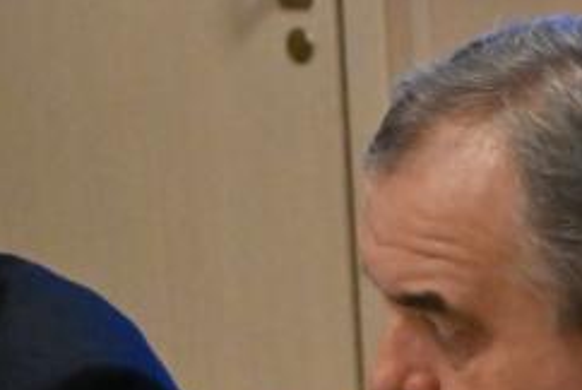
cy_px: 586
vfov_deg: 4.8
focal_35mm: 283
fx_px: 4581
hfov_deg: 7.1
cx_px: 1032
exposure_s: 1/60
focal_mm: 67
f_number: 10
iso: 10000
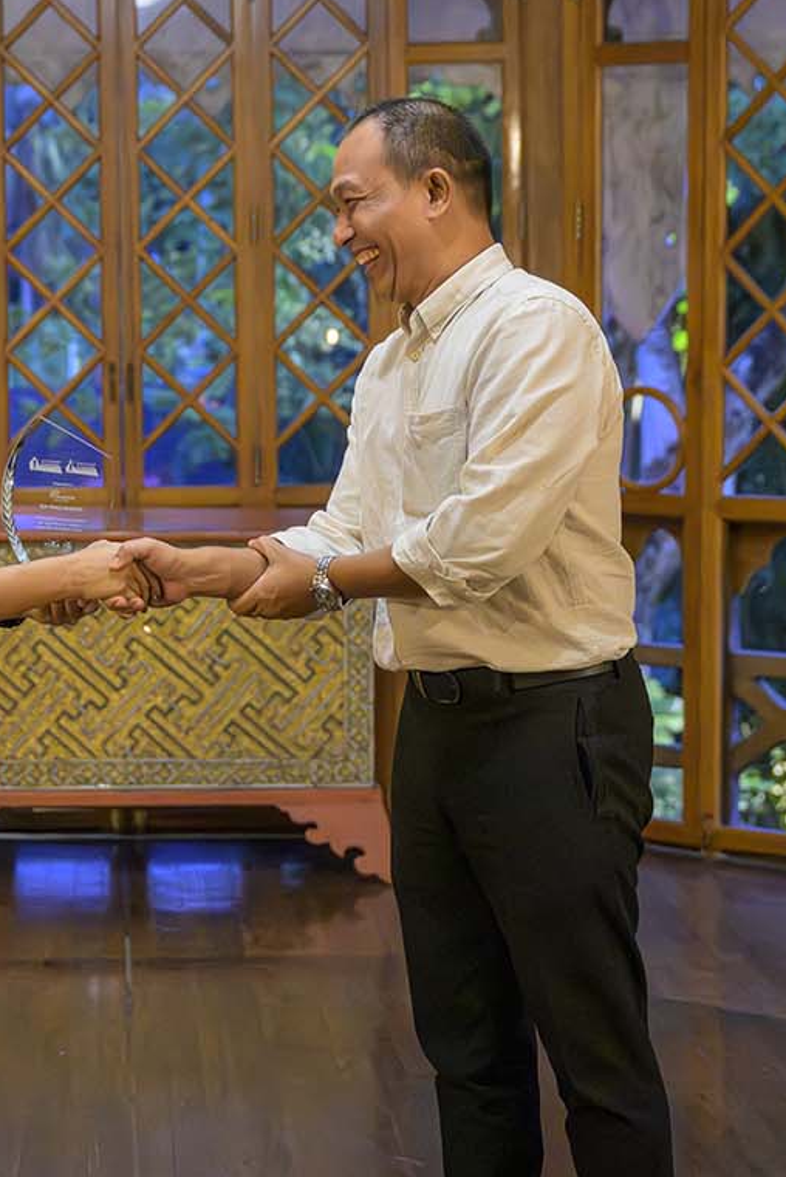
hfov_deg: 15.6
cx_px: 132
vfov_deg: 23.3
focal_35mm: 87
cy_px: 462
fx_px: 2846
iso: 16000
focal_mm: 46
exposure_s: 1/200
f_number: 3.2
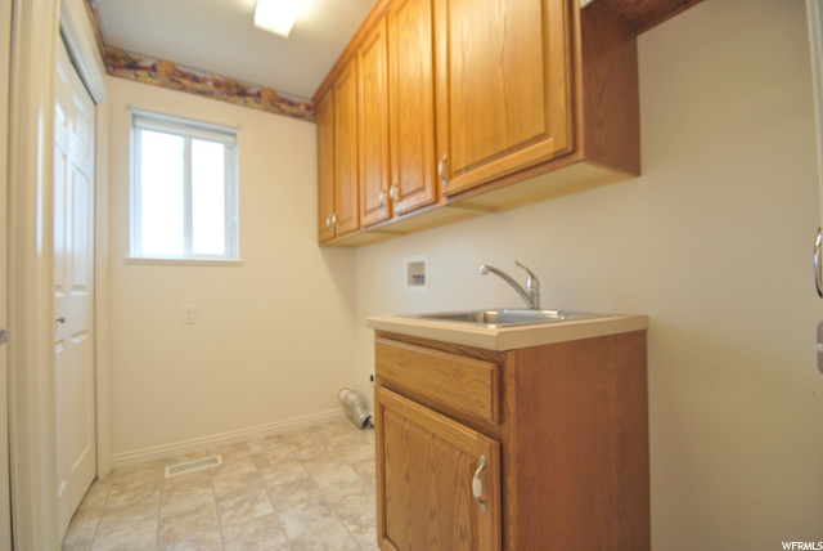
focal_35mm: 15
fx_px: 343
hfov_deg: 100.3
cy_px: 276
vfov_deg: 77.4
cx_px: 412
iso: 400
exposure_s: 1/60
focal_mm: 10
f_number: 3.5
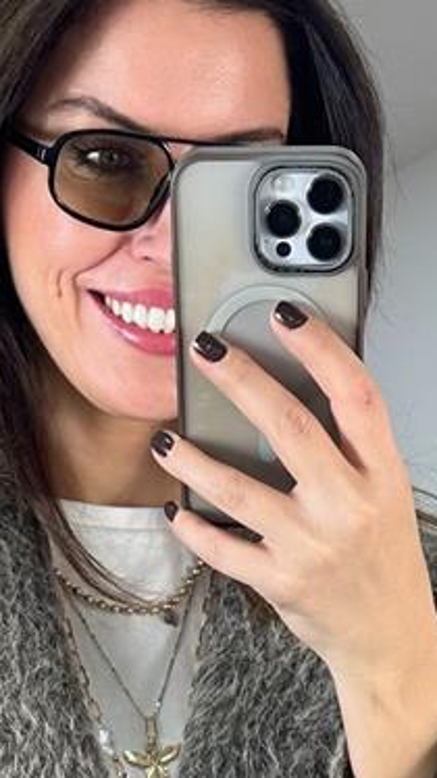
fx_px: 2310
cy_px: 1065
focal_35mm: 112
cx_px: 198
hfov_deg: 10.8
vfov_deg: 17.7
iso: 64
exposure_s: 1/100
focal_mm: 6.86
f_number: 1.78
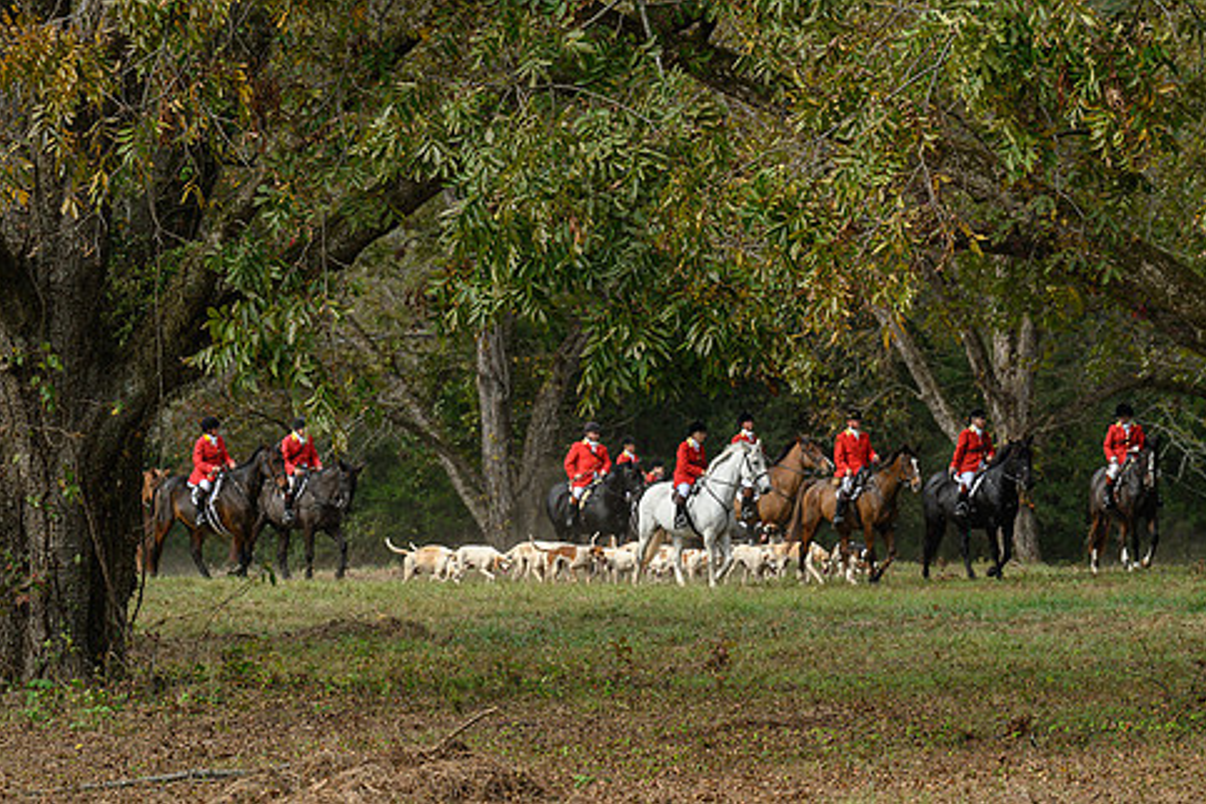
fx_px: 7771
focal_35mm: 232
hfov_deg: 8.9
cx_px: 647
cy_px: 619
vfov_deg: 5.9
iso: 400
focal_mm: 150
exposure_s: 1/640
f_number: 6.3
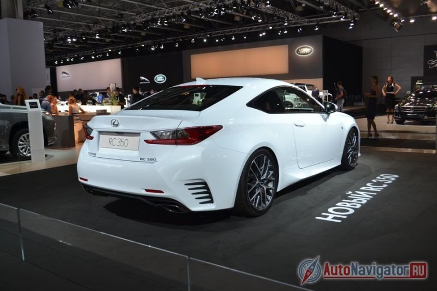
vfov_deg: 40.0
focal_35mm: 33
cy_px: 146
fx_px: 400
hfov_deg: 57.2
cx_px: 218
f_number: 5
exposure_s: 1/100
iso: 400
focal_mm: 22
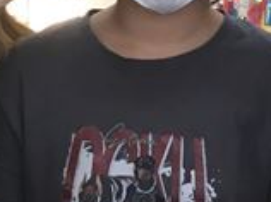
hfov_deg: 16.7
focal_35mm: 118
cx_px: 189
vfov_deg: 12.5
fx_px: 922
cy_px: 31
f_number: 2.4
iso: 25
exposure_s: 1/30
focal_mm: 3.3
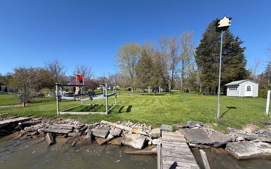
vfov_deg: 74.4
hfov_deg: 101.5
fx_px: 111
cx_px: 136
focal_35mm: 15
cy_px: 95
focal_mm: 2.22
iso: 25
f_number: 2.2
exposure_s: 1/770
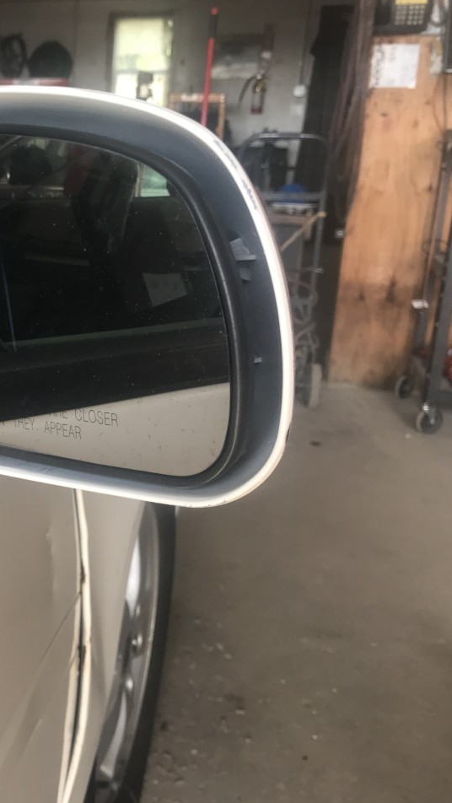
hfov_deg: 27.2
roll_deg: -2.0
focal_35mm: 41
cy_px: 400
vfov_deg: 49.4
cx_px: -14
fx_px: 873
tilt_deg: -17.5
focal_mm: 3.99
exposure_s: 1/120
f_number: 1.8
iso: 32
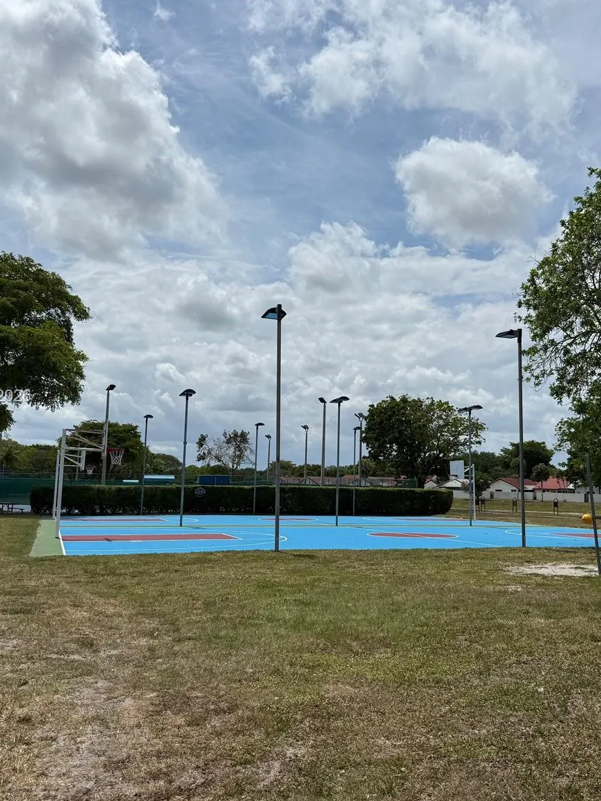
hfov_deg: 42.7
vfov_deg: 55.4
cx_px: 368
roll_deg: -1.2
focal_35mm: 33
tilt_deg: +9.1
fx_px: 764
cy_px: 397
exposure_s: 1/14286
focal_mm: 6.76
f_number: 1.78
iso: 80
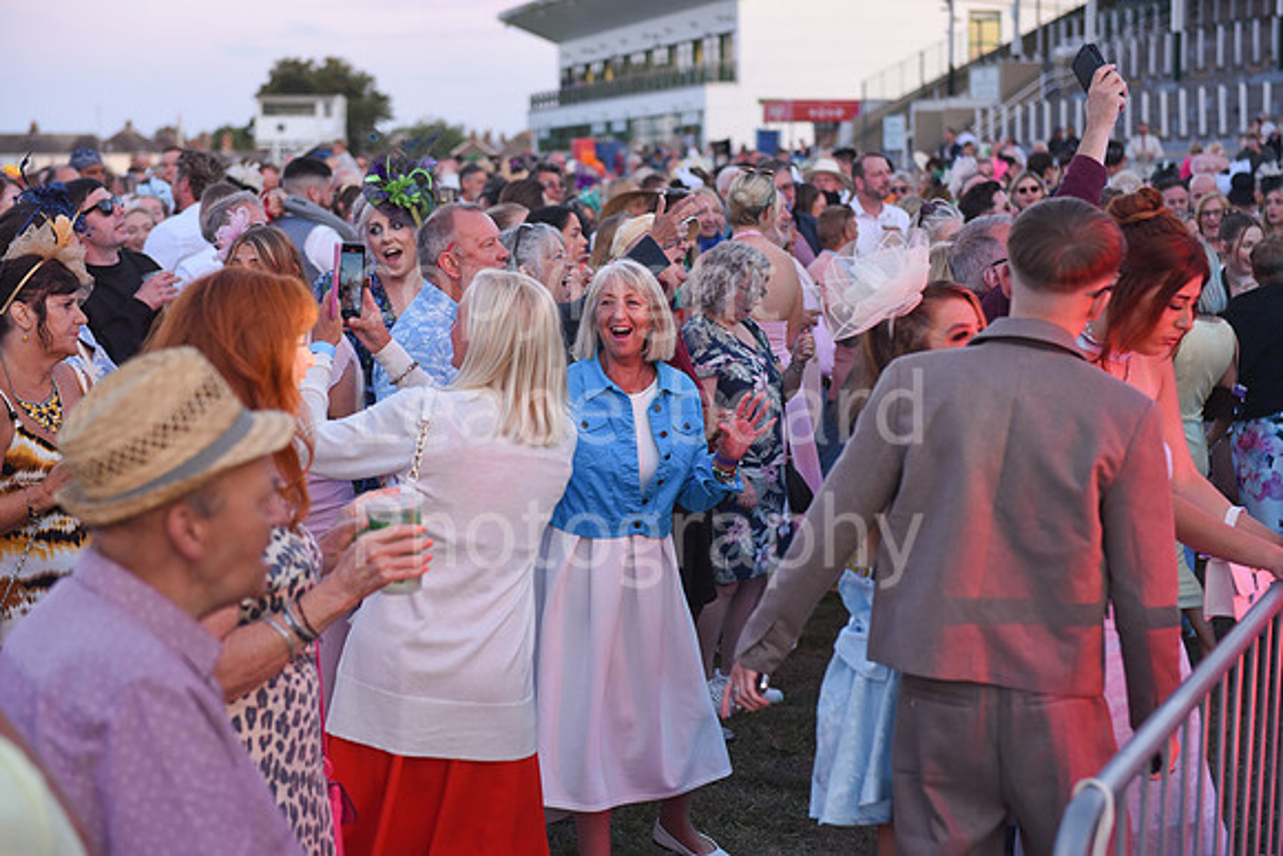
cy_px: 428
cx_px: 642
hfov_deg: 28.8
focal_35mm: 70
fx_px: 2495
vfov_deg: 19.5
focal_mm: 70
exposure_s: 1/320
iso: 1250
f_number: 3.5
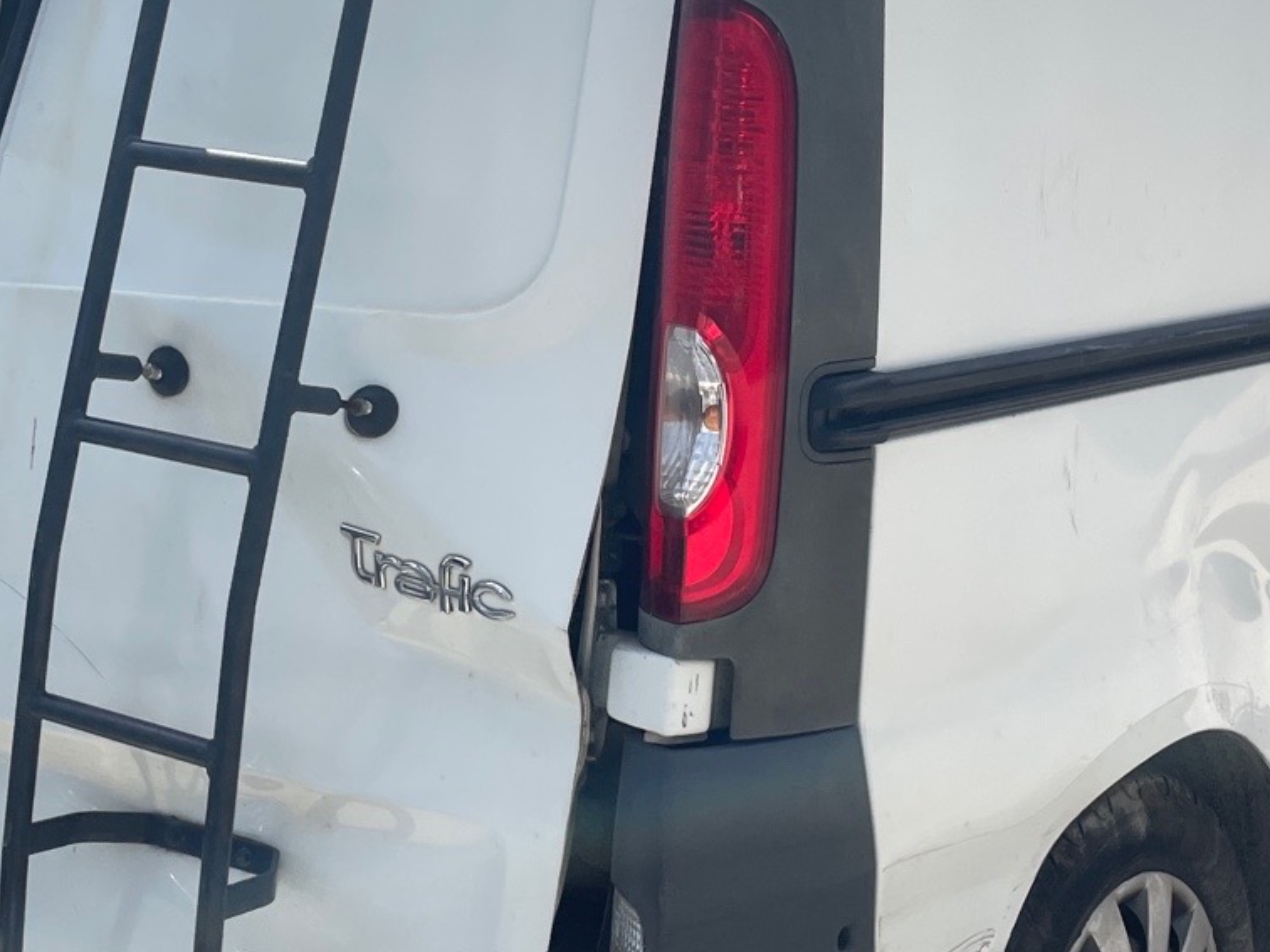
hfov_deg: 29.4
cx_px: 580
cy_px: 378
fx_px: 2421
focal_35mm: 66
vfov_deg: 22.2
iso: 32
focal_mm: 4.2
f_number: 1.6
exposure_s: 1/3861
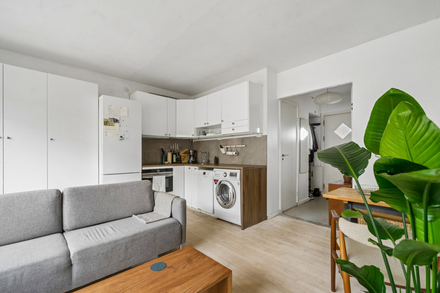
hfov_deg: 104.3
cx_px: 220
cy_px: 146
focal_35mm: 14
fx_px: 171
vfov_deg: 81.2
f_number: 5.6
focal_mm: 14
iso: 200
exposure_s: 1/25
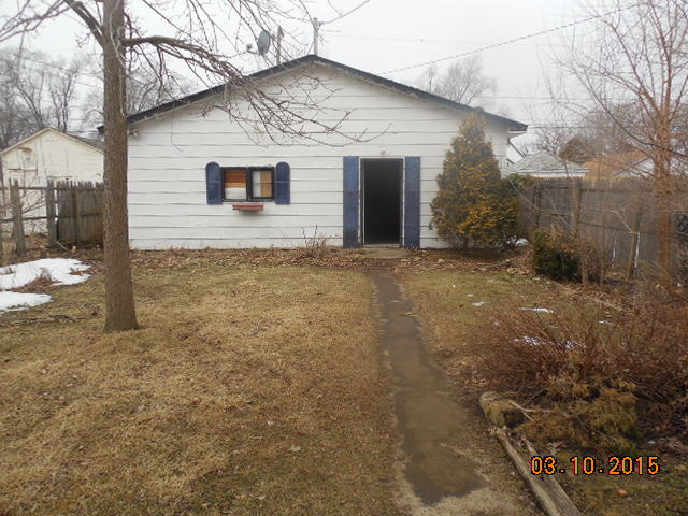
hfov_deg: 69.4
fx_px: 497
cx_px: 344
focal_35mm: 25
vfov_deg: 54.9
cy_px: 258
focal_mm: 4.5
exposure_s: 1/500
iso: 125
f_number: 3.3
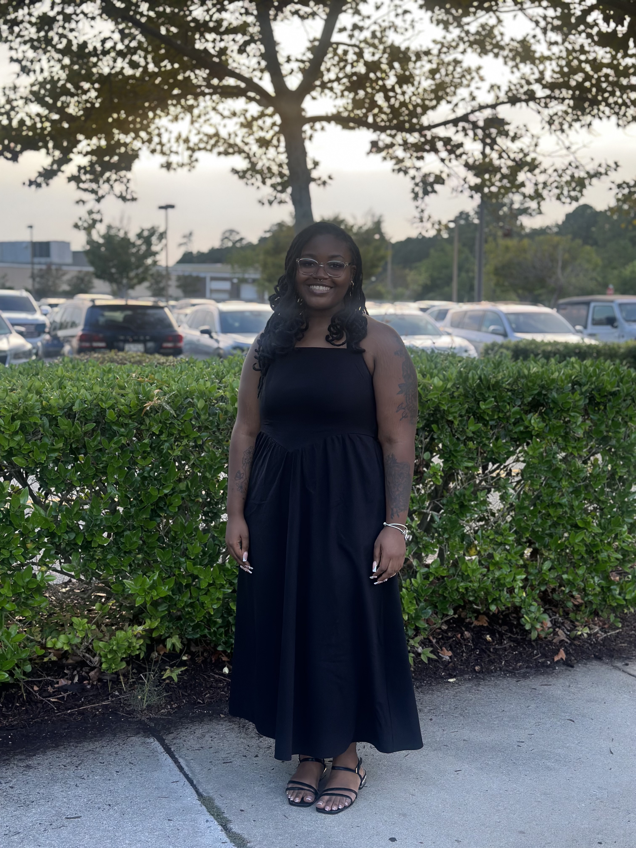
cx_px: 318
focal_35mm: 48
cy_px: 424
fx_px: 1176
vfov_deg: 39.7
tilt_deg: -6.3
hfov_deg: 30.3
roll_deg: -0.8
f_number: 1.78
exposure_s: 1/137
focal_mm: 6.86
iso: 100
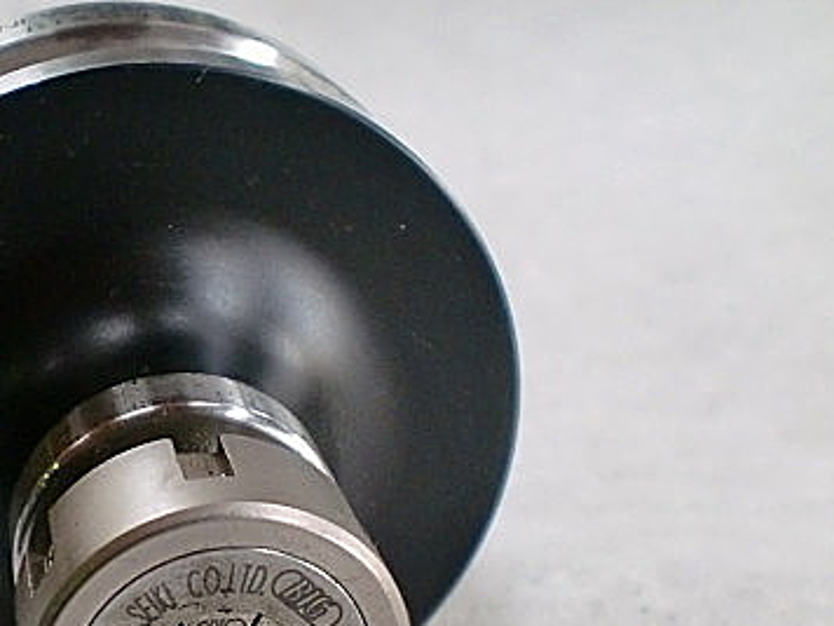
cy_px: 504
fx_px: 1518
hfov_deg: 29.7
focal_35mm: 63
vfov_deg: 22.9
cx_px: 112
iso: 400
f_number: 3.1
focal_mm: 6.3
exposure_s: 1/60
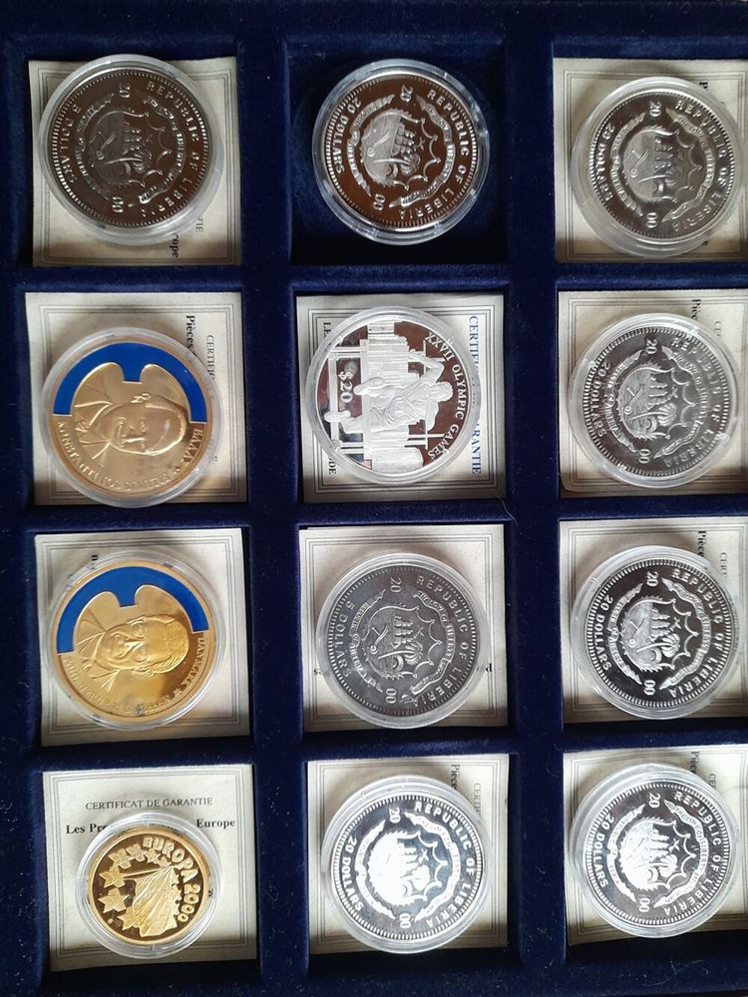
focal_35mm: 25
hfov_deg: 54.9
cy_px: 498
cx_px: 374
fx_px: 720
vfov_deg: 69.4
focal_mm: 4.6
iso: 320
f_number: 2
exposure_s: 1/40
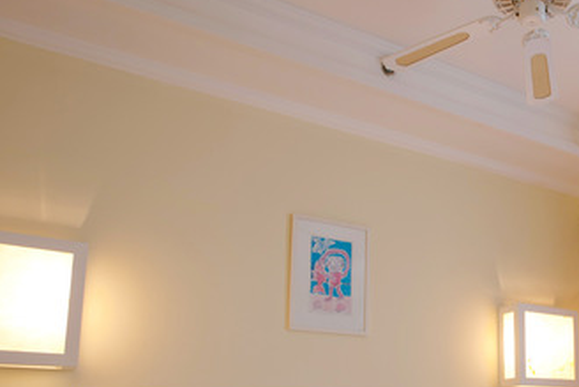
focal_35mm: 39
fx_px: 627
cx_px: 521
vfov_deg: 32.6
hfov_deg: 45.0
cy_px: 345
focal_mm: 16
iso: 100
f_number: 5.6
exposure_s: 1/4
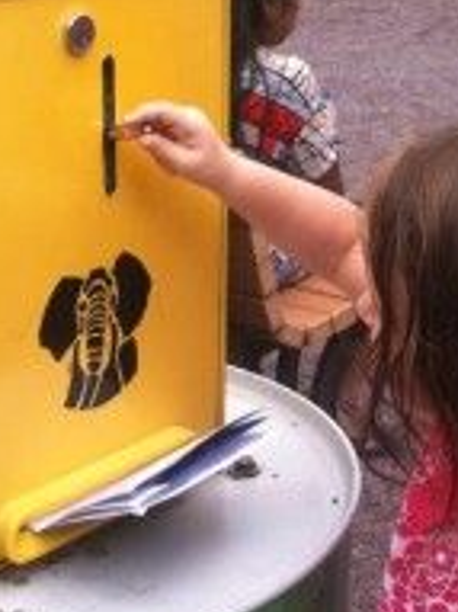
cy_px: 332
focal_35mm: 98
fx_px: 1731
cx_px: 352
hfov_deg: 15.0
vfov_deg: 20.0
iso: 80
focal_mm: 3.85
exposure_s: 1/429
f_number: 2.8
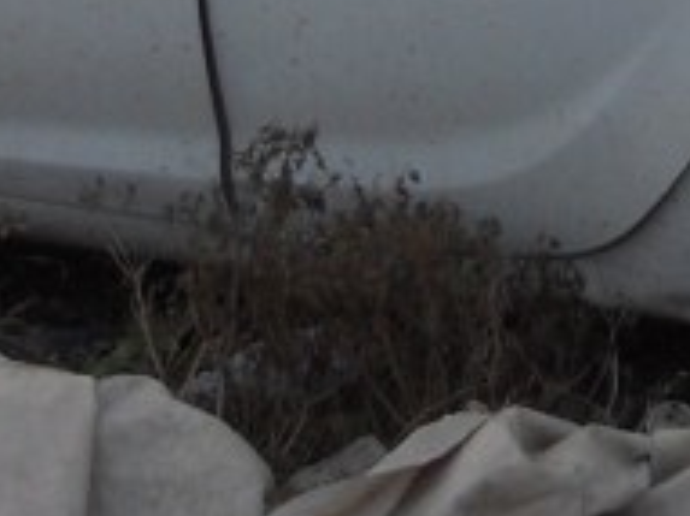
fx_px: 2888
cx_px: 719
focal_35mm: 145
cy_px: -375
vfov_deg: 9.8
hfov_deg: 13.4
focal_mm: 4.9
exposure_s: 1/160
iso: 80
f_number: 3.2
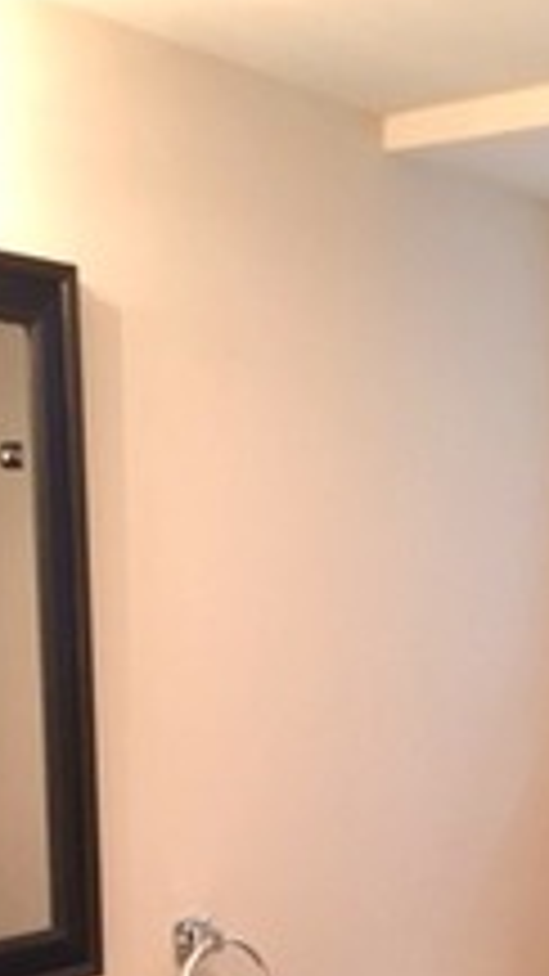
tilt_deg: -12.5
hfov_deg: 17.2
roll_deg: +0.2
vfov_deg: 28.2
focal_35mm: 70
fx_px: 1812
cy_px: 989
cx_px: 378
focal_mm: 4.15
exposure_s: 1/30
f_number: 2.2
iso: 32
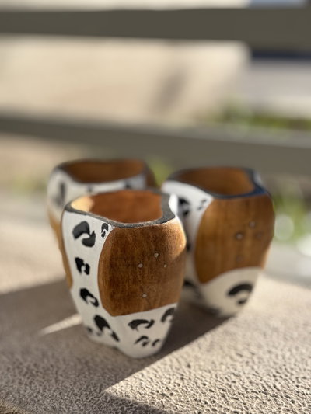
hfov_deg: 30.3
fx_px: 575
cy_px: 207
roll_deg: -0.2
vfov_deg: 39.6
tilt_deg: -18.6
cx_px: 156
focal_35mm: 48
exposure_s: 1/1795
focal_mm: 6.76
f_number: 1.78
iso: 80
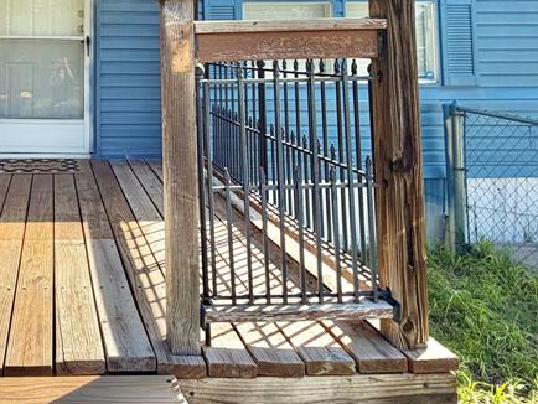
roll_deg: +0.3
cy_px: 27
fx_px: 513
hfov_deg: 49.7
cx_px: 61
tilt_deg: +3.0
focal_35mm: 33
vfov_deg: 39.3
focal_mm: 2.22
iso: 50
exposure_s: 1/502
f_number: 2.2
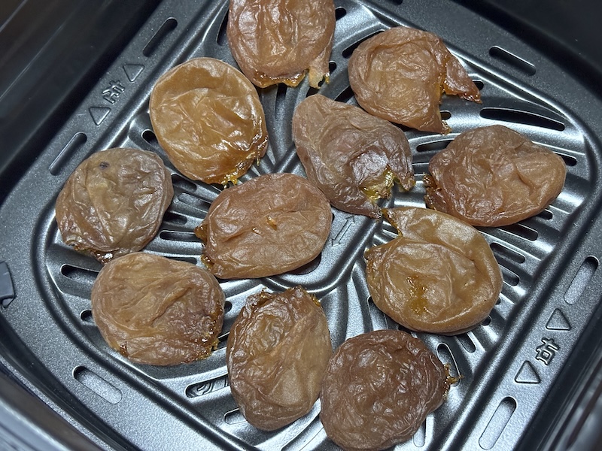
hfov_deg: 36.8
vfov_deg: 28.0
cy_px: 226
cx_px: 301
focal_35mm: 52
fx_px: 904
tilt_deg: -71.5
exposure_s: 1/25
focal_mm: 5.96
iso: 400
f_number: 1.6
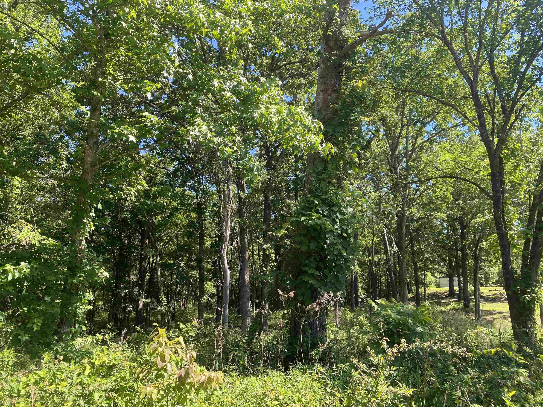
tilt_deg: +13.0
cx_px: 272
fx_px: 408
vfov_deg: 53.1
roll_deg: -2.0
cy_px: 204
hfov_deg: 67.3
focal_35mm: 26
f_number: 1.8
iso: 32
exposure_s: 1/402
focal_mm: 4.25
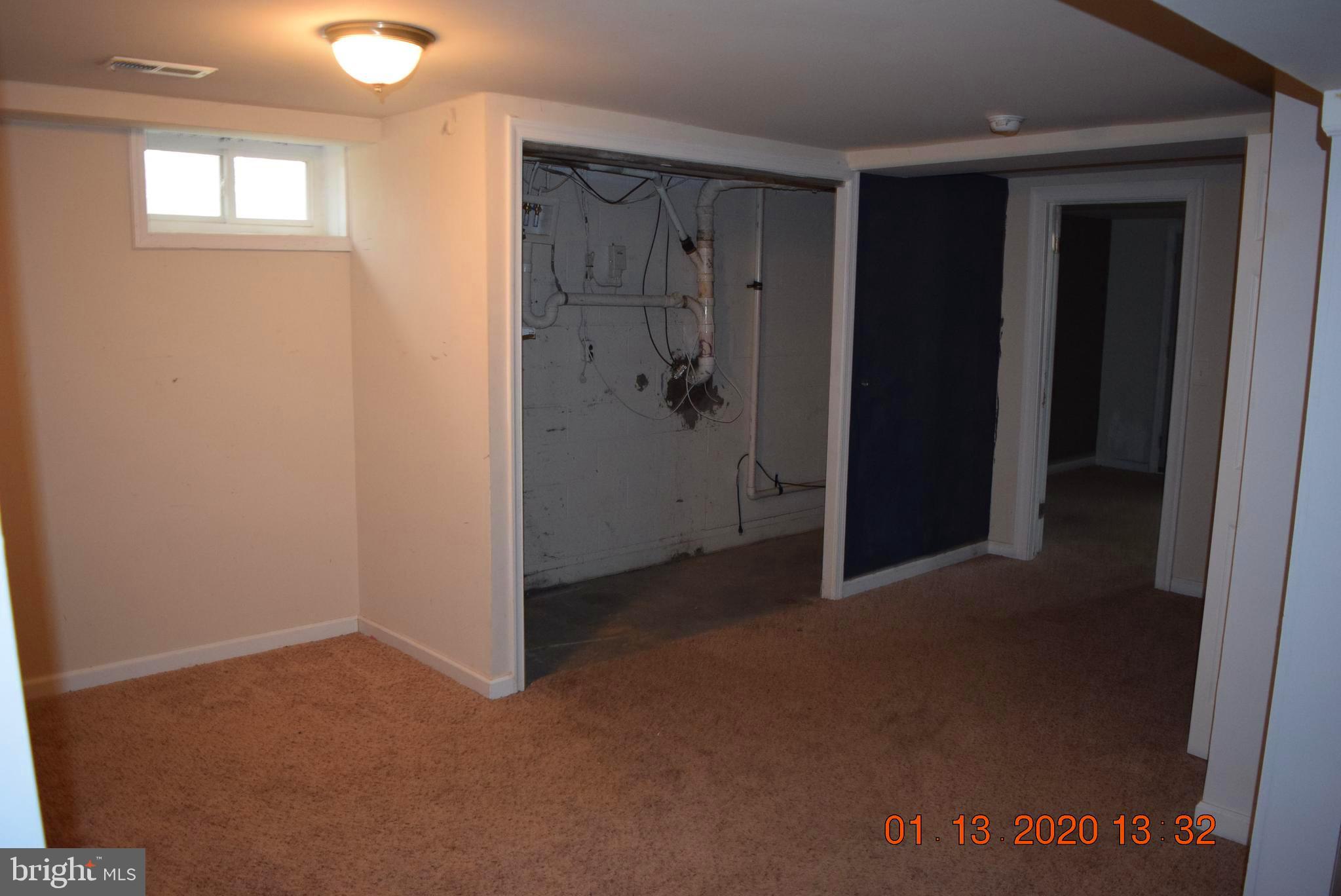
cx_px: 670
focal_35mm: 27
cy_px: 448
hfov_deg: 67.3
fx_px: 1006
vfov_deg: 48.0
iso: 1400
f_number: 3.5
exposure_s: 1/60
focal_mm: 18
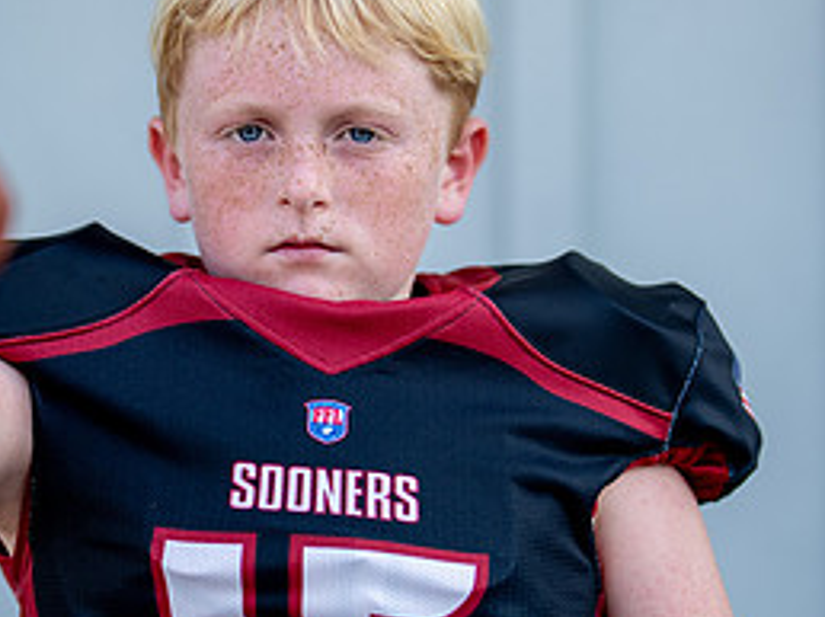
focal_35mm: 126
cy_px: 317
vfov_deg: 11.7
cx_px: 323
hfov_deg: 15.6
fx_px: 3000
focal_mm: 50
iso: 100
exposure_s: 1/2000
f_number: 1.2
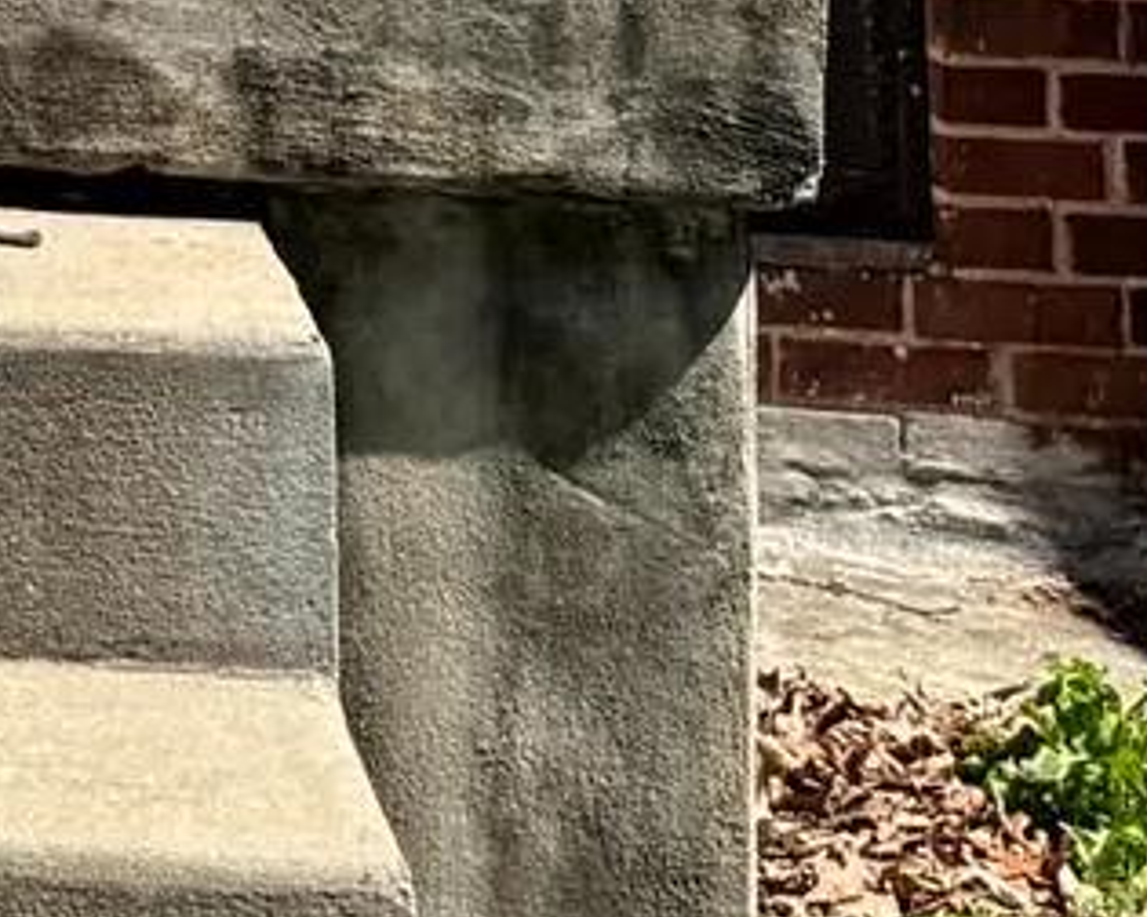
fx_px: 5160
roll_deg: -0.9
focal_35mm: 152
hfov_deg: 11.2
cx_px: -1309
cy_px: -1523
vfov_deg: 8.9
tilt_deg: +5.8
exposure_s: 1/5714
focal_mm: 6.76
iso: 80
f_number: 1.78
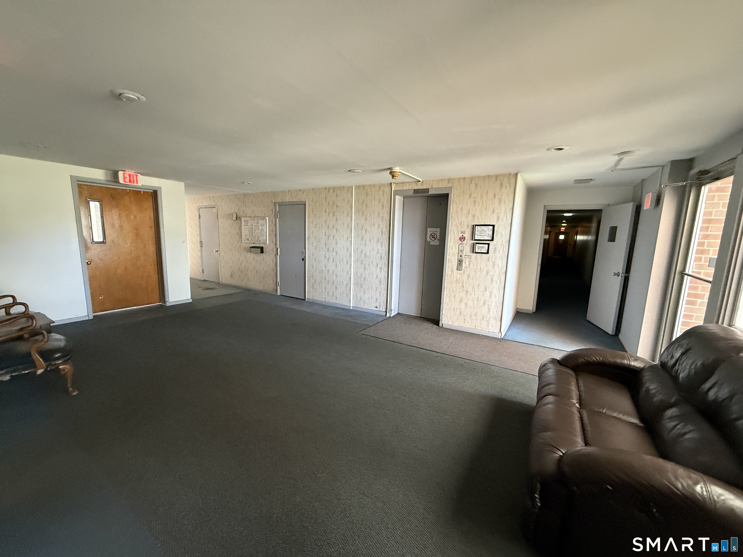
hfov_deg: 102.1
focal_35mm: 14
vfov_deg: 85.7
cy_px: 278
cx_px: 372
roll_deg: -1.2
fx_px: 300
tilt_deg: -5.2
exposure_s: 1/60
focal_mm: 2.22
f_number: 2.2
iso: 500
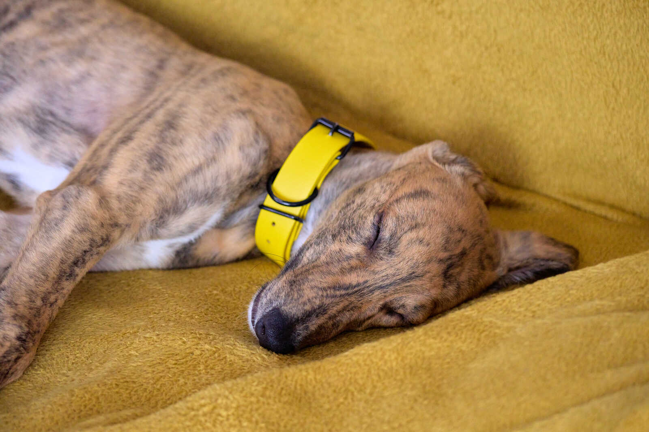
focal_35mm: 150
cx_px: 324
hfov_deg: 13.7
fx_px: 2702
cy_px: 216
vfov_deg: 9.1
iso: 3200
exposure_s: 1/60
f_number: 5.3
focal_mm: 150
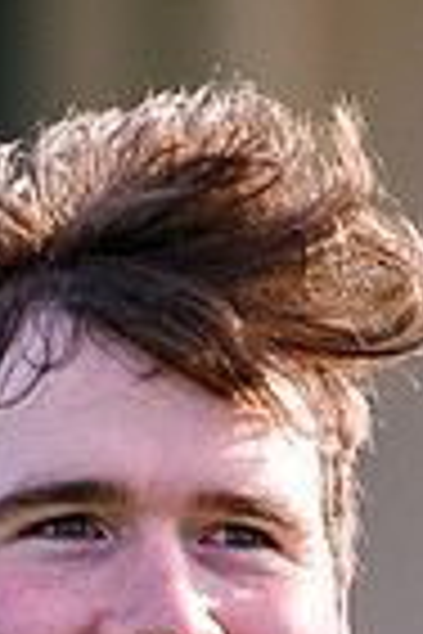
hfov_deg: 0.6
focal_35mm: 2448
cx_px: 54
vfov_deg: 0.8
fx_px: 43143
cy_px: 1291
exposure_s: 1/1250
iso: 110
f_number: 2.8
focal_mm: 185
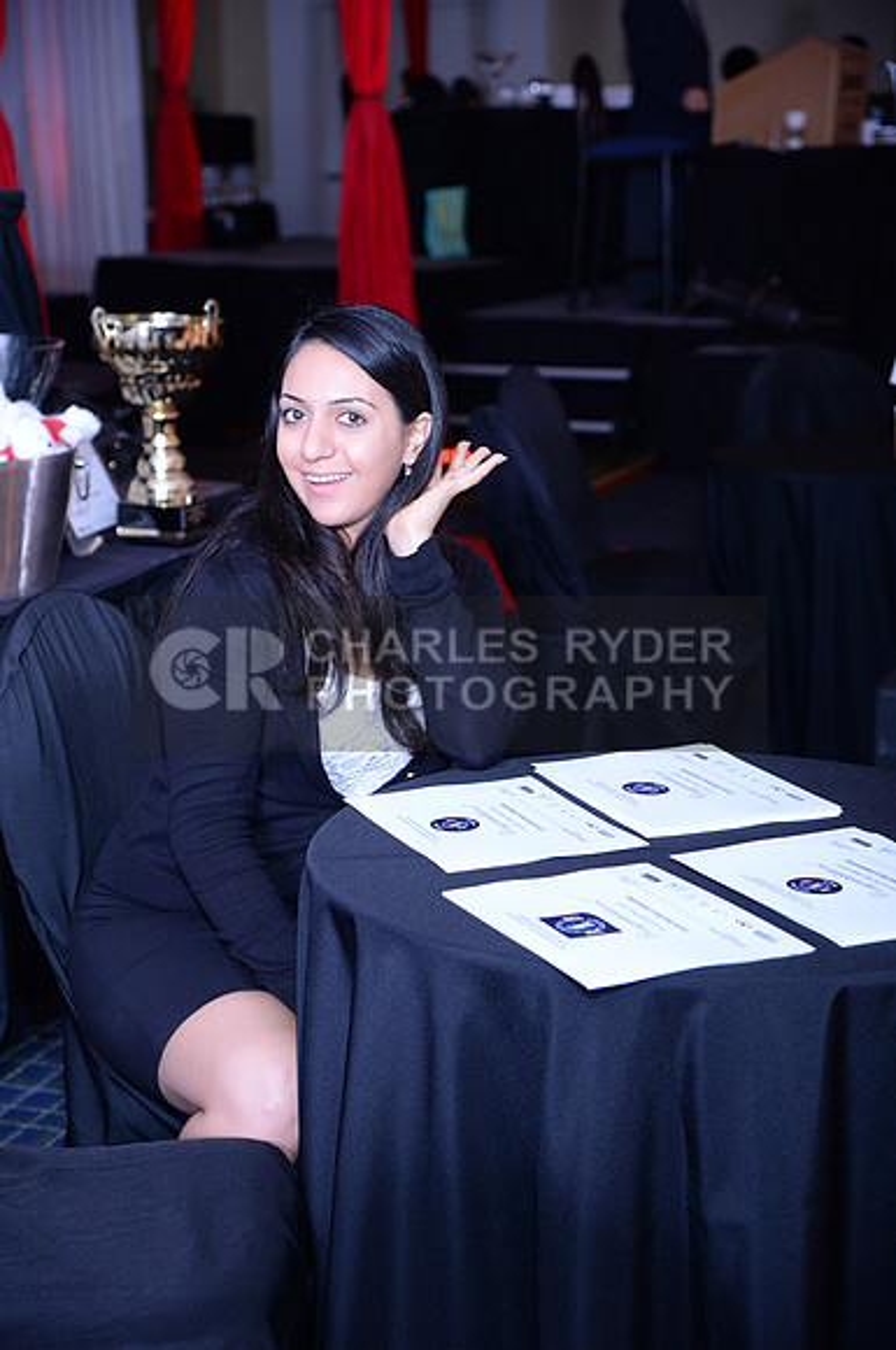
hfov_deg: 20.9
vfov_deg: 31.0
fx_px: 2434
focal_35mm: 65
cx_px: 448
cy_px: 675
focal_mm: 65
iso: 1250
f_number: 4.5
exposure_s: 1/250
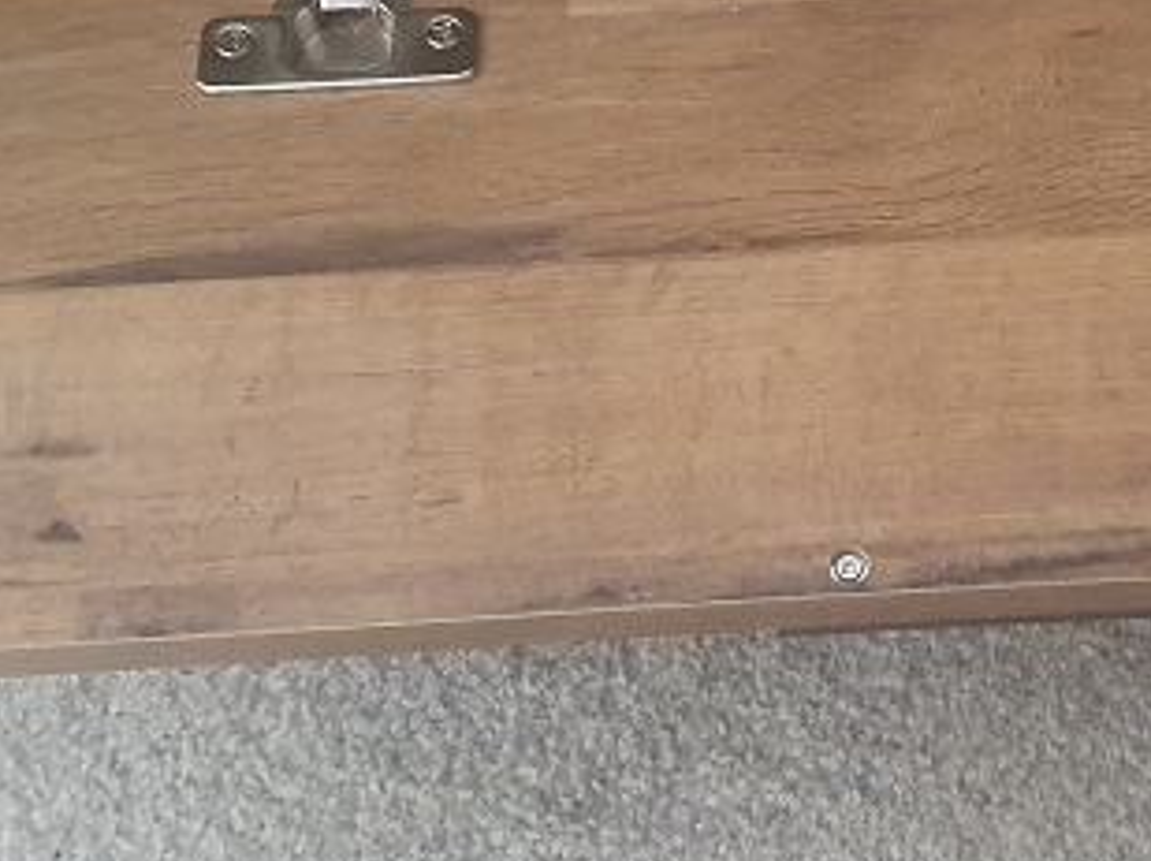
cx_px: 844
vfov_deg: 21.3
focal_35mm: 68
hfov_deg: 28.2
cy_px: 192
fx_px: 2258
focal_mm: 4.32
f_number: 1.5
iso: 800
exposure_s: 1/50
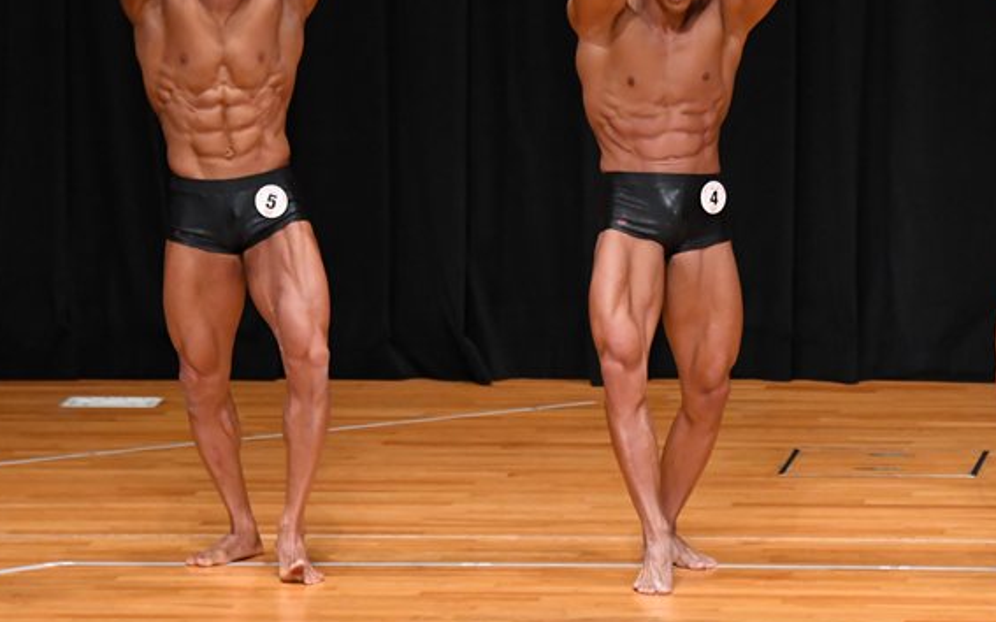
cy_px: 228
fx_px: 10203
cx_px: 570
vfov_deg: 3.5
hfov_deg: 5.6
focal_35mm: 376
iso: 4000
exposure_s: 1/400
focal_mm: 180
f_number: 5.6
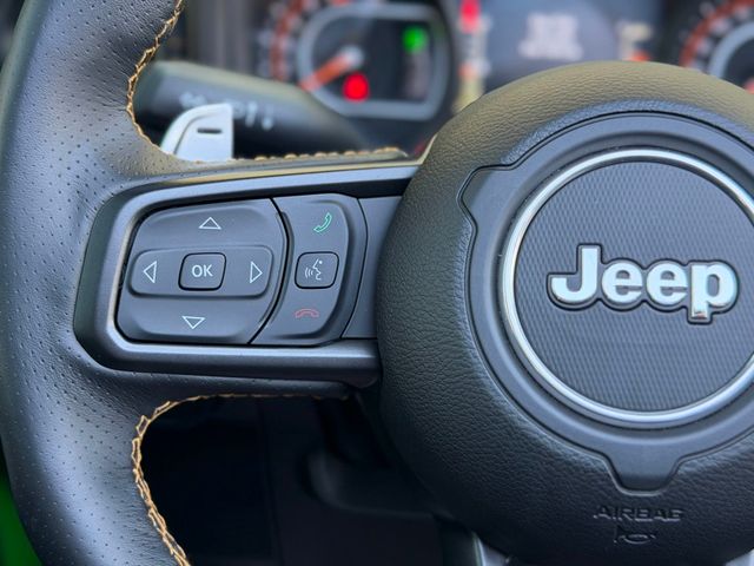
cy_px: 283
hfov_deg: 39.7
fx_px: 1046
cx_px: 377
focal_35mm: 48
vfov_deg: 30.3
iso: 125
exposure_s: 1/91
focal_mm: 6.76
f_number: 1.78
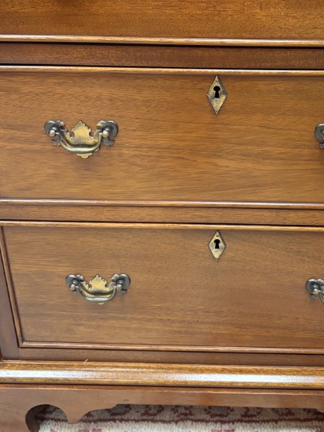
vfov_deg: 39.1
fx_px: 599
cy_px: 137
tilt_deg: -25.3
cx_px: 242
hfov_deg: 29.8
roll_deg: +1.7
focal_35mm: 48
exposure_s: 1/60
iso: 320
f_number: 1.6
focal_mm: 5.96
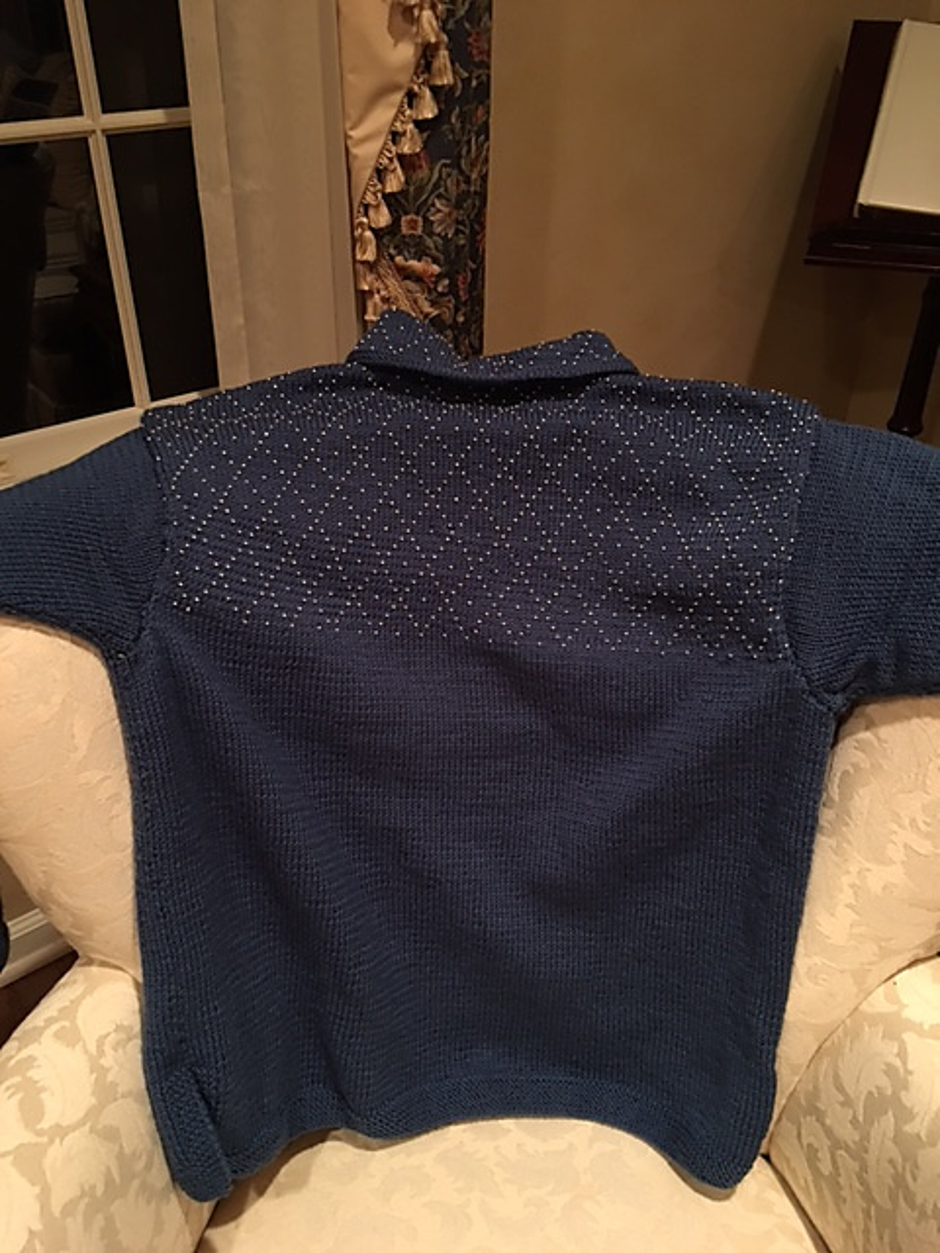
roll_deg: -0.2
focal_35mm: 29
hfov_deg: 48.2
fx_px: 1050
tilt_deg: -33.3
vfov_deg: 61.7
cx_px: 470
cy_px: 626
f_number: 2.2
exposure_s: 1/4
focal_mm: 4.15
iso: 100
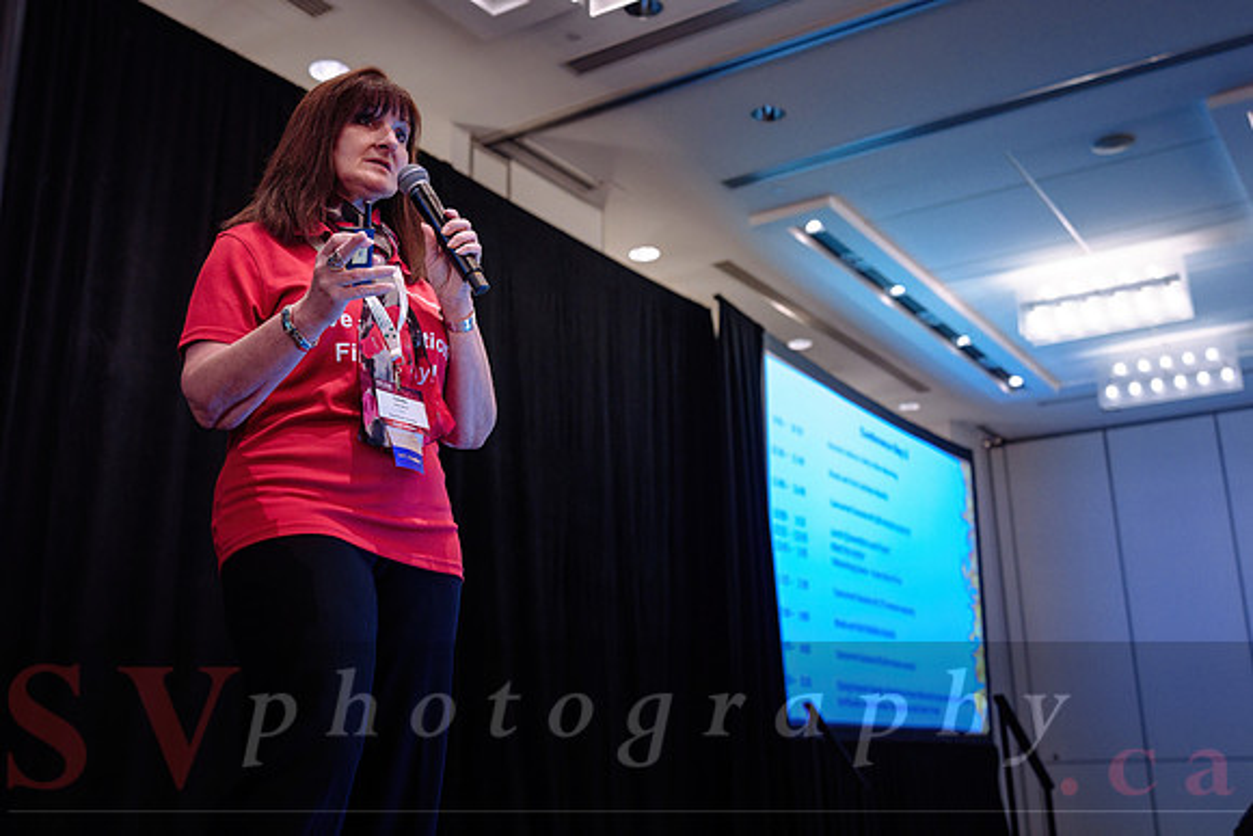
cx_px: 626
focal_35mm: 39
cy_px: 373
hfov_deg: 49.8
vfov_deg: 34.4
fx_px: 1350
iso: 1600
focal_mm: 35
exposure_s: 1/100
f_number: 2.8
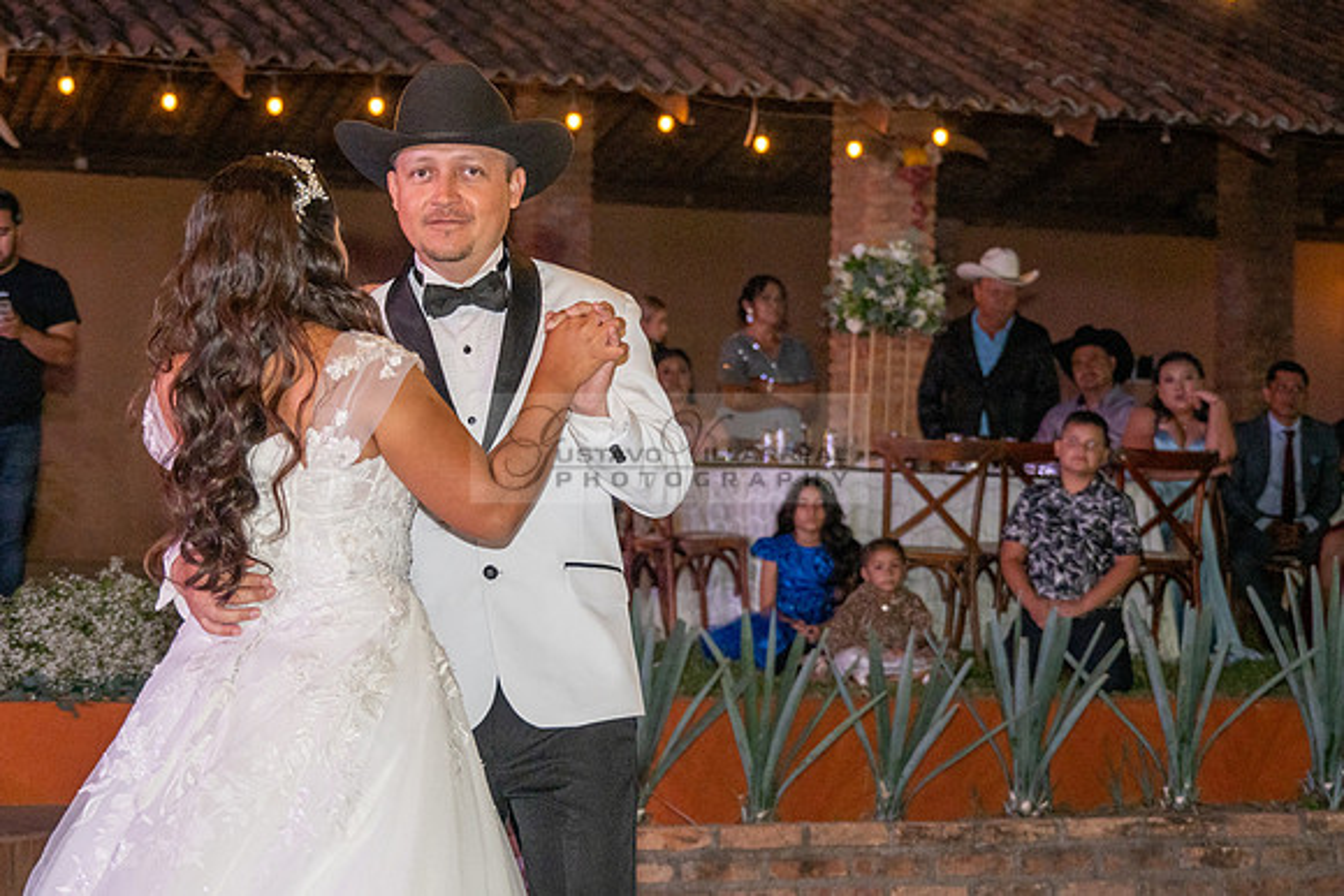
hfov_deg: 21.1
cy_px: 507
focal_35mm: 96
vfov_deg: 14.2
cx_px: 524
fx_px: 3598
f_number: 6
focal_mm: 79
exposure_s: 1/160
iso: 2000
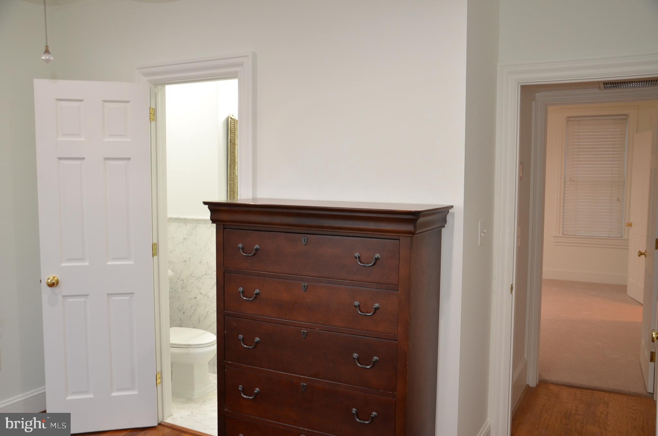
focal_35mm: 32
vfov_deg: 41.5
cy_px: 218
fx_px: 574
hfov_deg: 59.6
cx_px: 329
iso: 640
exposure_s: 1/60
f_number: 3.8
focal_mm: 21
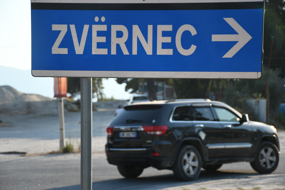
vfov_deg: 13.8
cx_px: 142
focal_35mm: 99
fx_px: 784
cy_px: 95
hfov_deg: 20.6
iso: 100
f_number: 5.6
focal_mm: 66
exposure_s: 1/250
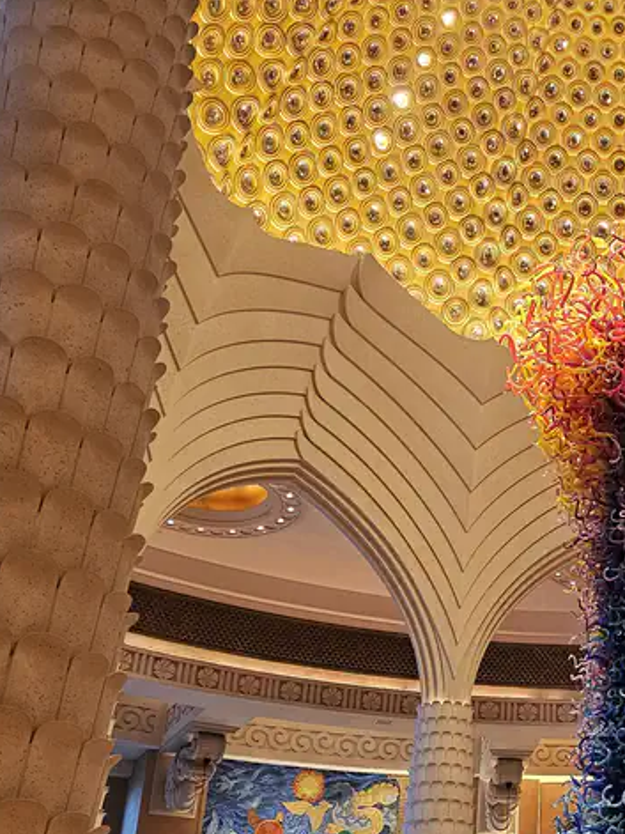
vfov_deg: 37.7
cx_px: 627
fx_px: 1204
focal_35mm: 50
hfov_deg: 27.4
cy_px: 561
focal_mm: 6.3
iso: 640
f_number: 1.7
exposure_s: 1/100
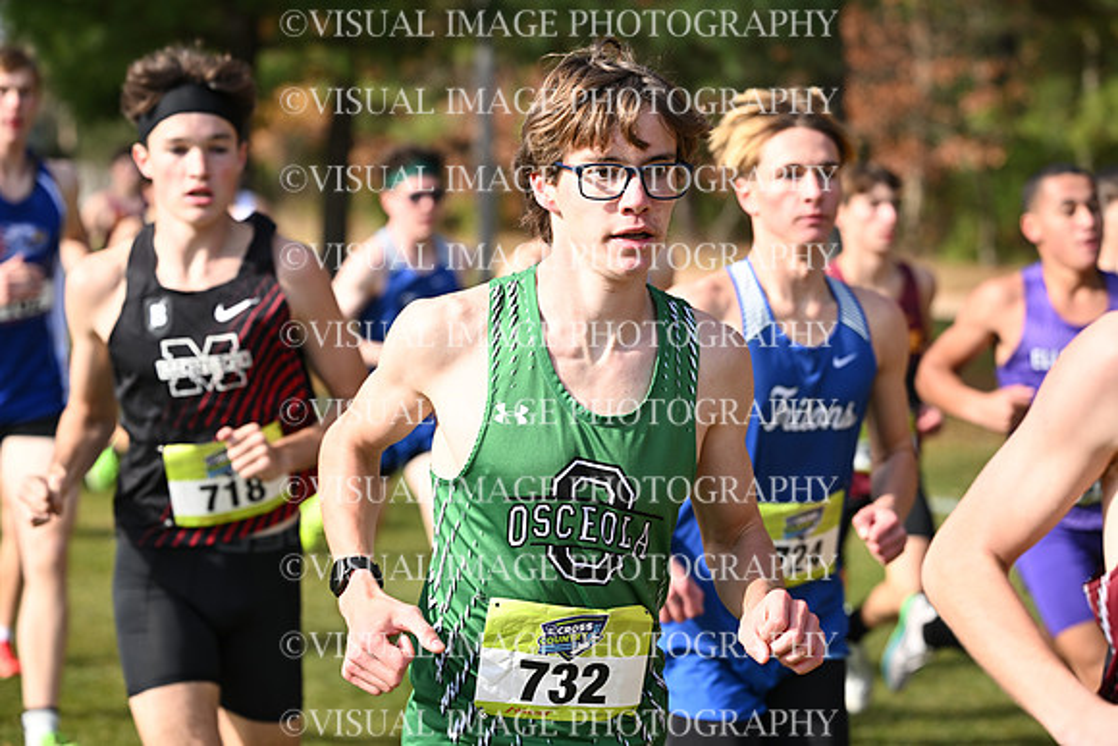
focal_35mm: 90
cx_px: 559
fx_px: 2796
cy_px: 373
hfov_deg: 22.6
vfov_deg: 15.2
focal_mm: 90
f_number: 3.5
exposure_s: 1/1000
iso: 250
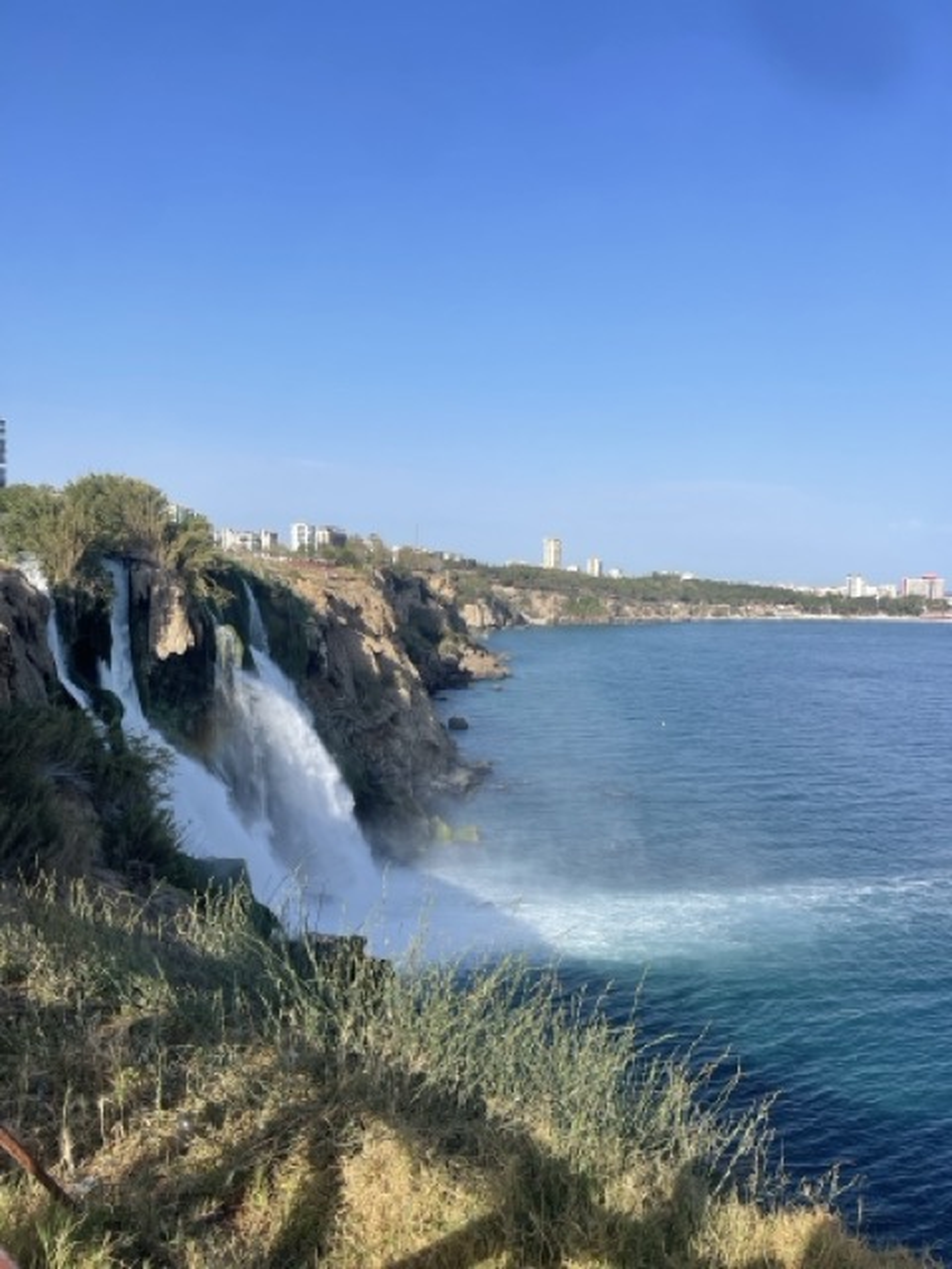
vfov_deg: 67.3
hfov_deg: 53.1
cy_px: 634
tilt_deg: -3.9
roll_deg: -1.3
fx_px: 953
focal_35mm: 26
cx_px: 476
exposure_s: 1/3663
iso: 32
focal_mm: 5.1
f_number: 1.6
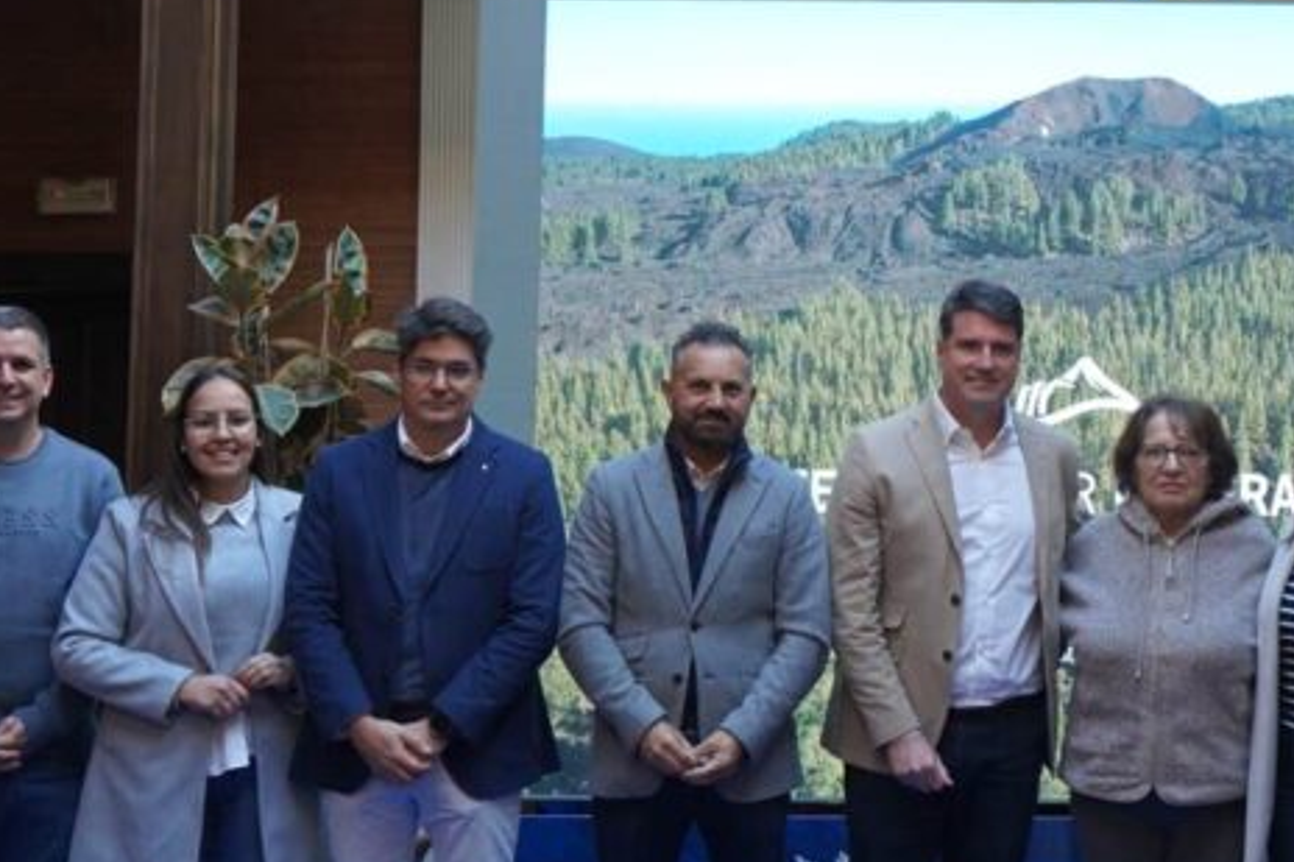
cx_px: 1054
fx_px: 1725
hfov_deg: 39.4
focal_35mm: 48
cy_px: 536
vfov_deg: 28.0
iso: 1250
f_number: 4
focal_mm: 29
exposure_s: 1/160
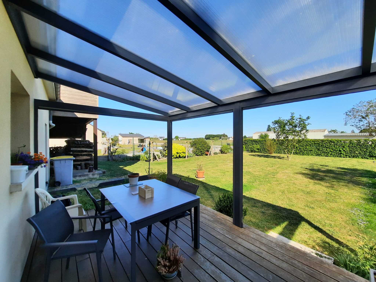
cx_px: 188
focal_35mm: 13
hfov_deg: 106.2
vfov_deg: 89.9
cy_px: 141
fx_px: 141
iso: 40
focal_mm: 1.74
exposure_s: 1/794
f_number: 2.2
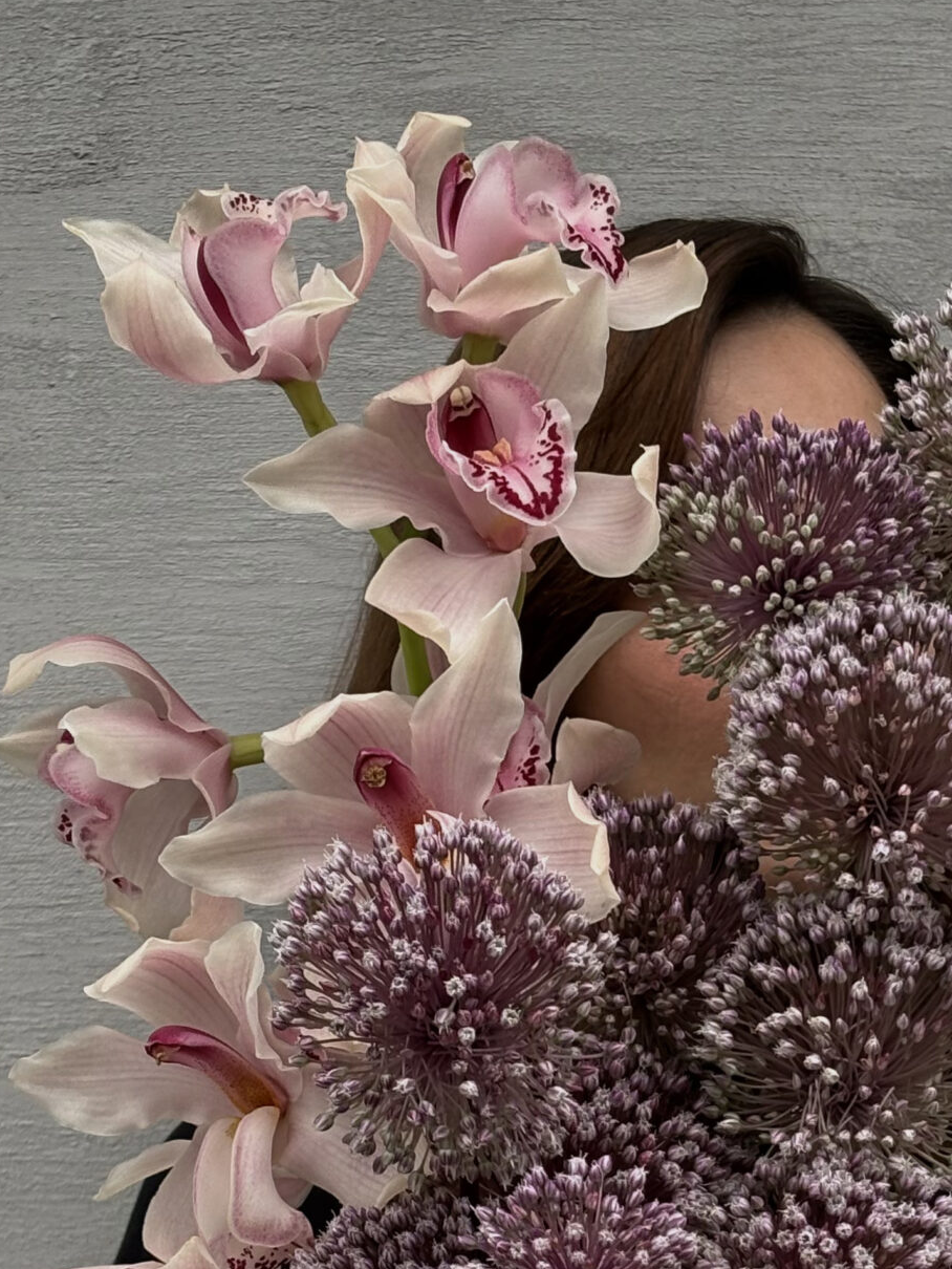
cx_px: 675
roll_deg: +0.1
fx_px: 4032
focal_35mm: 110
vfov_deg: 17.5
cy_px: 1238
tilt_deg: -2.7
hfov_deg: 13.4
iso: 25
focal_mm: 5.96
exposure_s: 1/121
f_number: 1.6
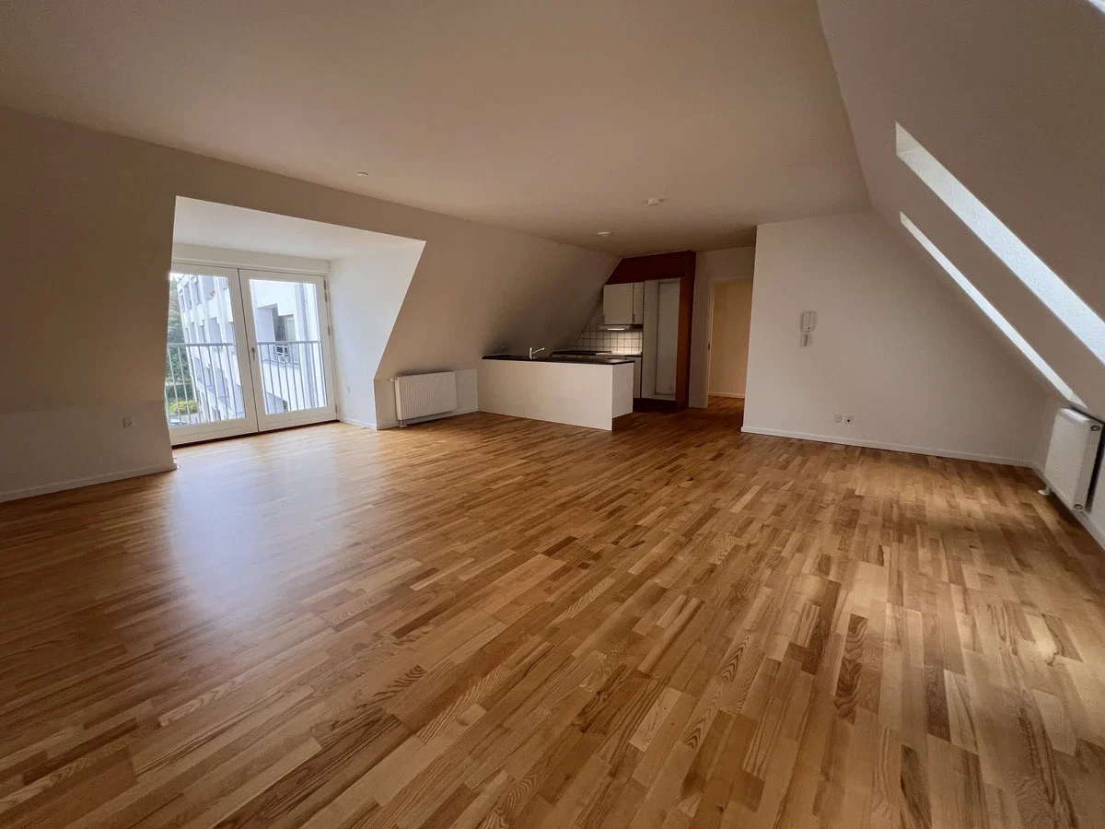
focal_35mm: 13
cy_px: 414
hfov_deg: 106.2
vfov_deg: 89.9
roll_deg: +0.2
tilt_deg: -10.2
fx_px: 415
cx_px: 552
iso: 200
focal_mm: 1.57
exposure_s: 1/100
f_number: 1.8
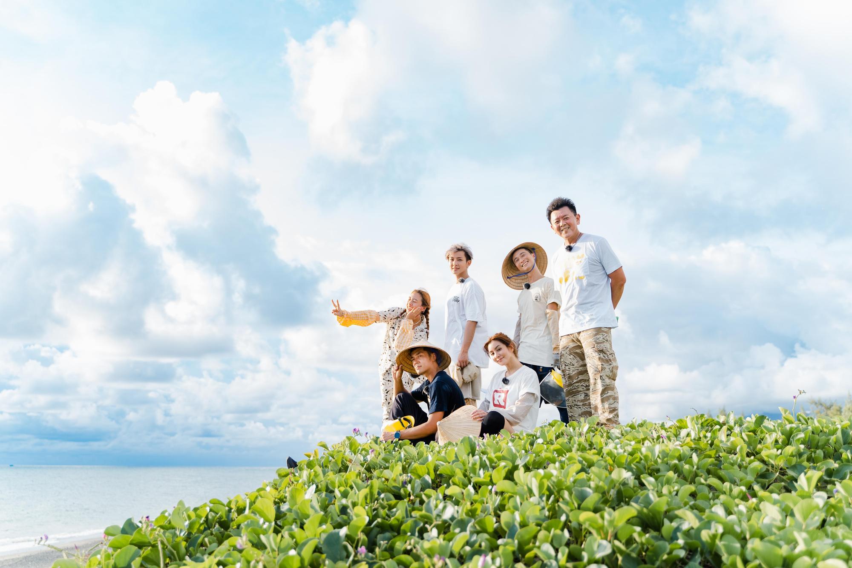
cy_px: 284
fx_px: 781
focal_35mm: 33
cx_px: 426
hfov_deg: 57.2
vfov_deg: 40.0
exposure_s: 1/320
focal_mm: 33
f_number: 2.8
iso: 50
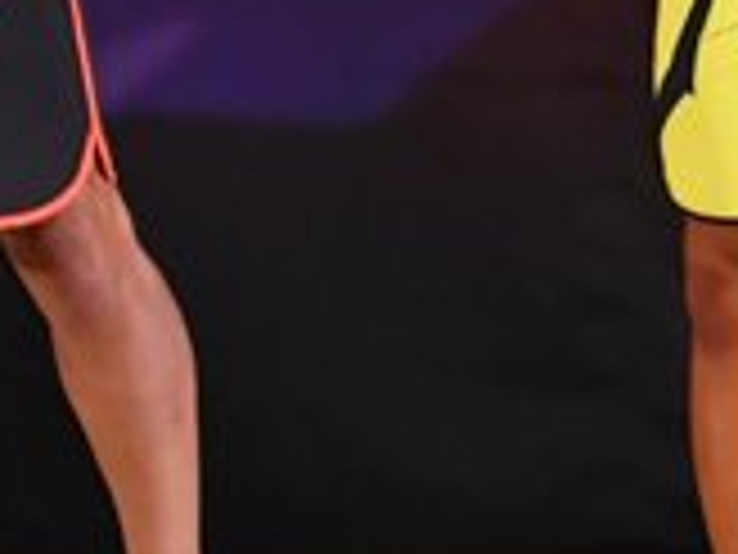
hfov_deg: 1.9
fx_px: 21746
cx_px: -758
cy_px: -180
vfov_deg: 1.5
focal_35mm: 1020
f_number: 5.6
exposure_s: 1/400
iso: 3200
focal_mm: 150
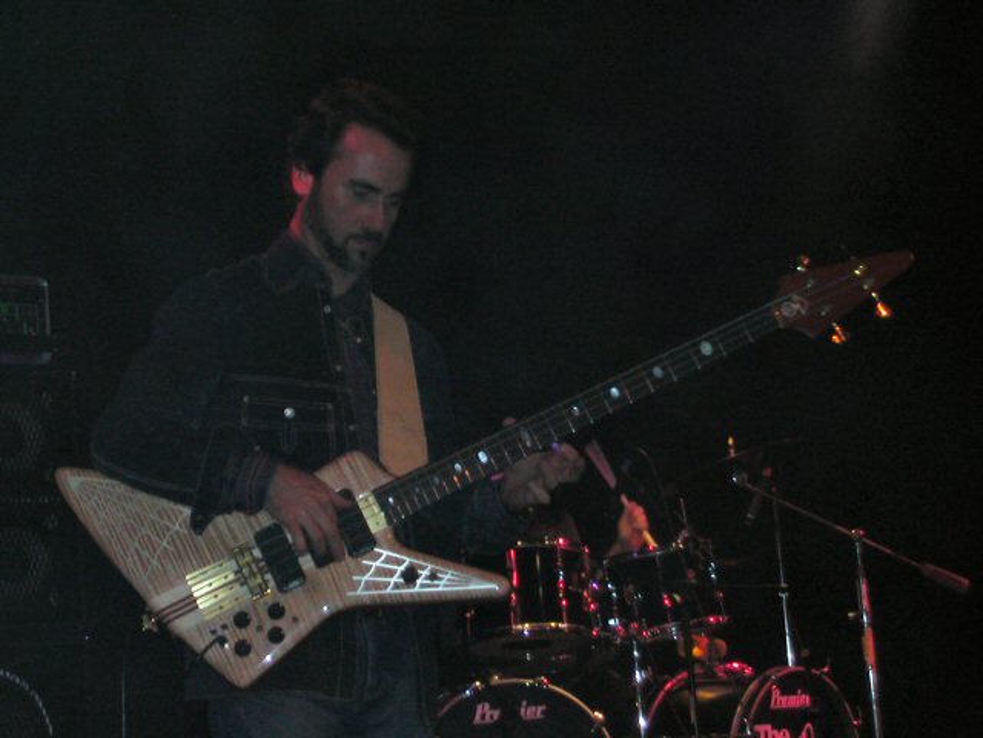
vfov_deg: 17.0
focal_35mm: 87
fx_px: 2471
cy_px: 369
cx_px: 492
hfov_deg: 22.5
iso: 200
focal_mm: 13.3
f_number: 4.3
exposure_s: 1/59.9
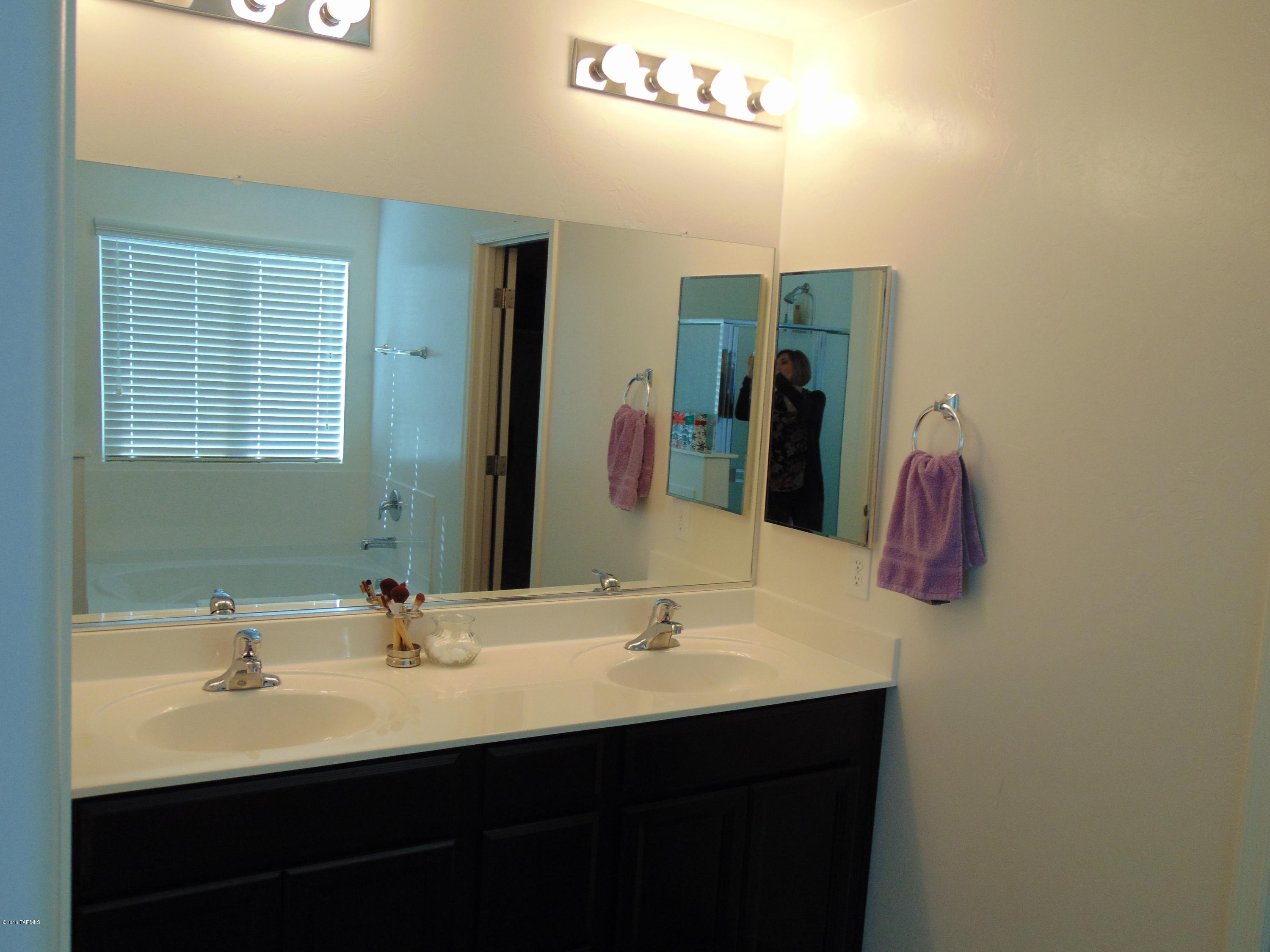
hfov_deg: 60.0
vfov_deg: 46.8
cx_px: 635
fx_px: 1101
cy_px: 476
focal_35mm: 30
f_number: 3.1
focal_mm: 5.4
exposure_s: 1/30
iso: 100
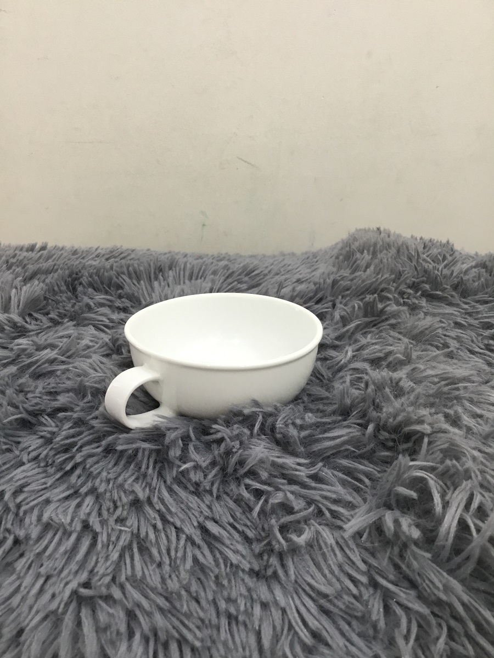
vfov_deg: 58.4
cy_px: 329
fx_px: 590
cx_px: 247
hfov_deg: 45.4
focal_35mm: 31
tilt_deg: -20.8
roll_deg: +1.7
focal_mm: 3.3
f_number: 2.4
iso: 100
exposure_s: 1/33
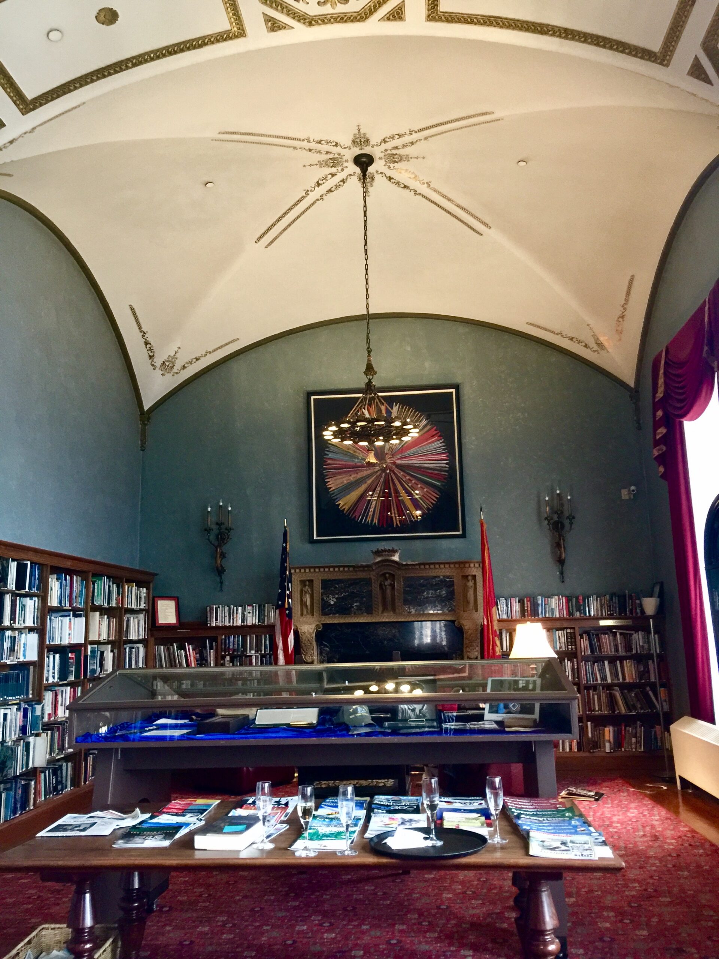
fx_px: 803
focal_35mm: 29
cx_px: 360
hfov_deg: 48.2
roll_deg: +1.0
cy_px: 480
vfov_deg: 61.7
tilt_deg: +11.5
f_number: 2.2
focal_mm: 4.15
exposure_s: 1/8
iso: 125
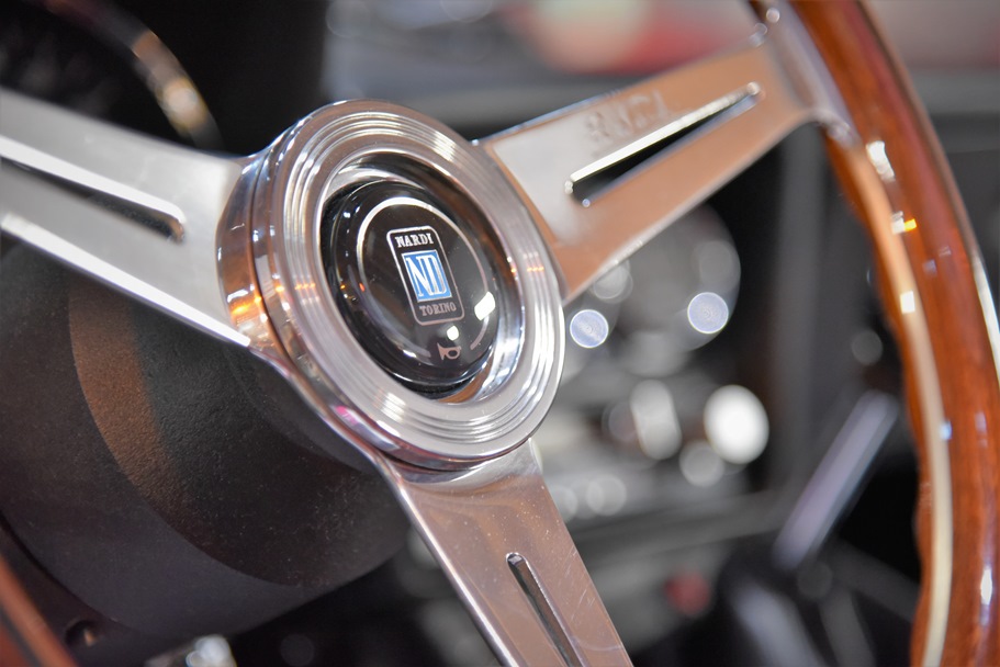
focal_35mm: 120
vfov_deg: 11.4
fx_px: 3334
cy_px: 334
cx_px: 500
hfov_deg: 17.1
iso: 3600
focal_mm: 120
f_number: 4
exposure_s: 1/60
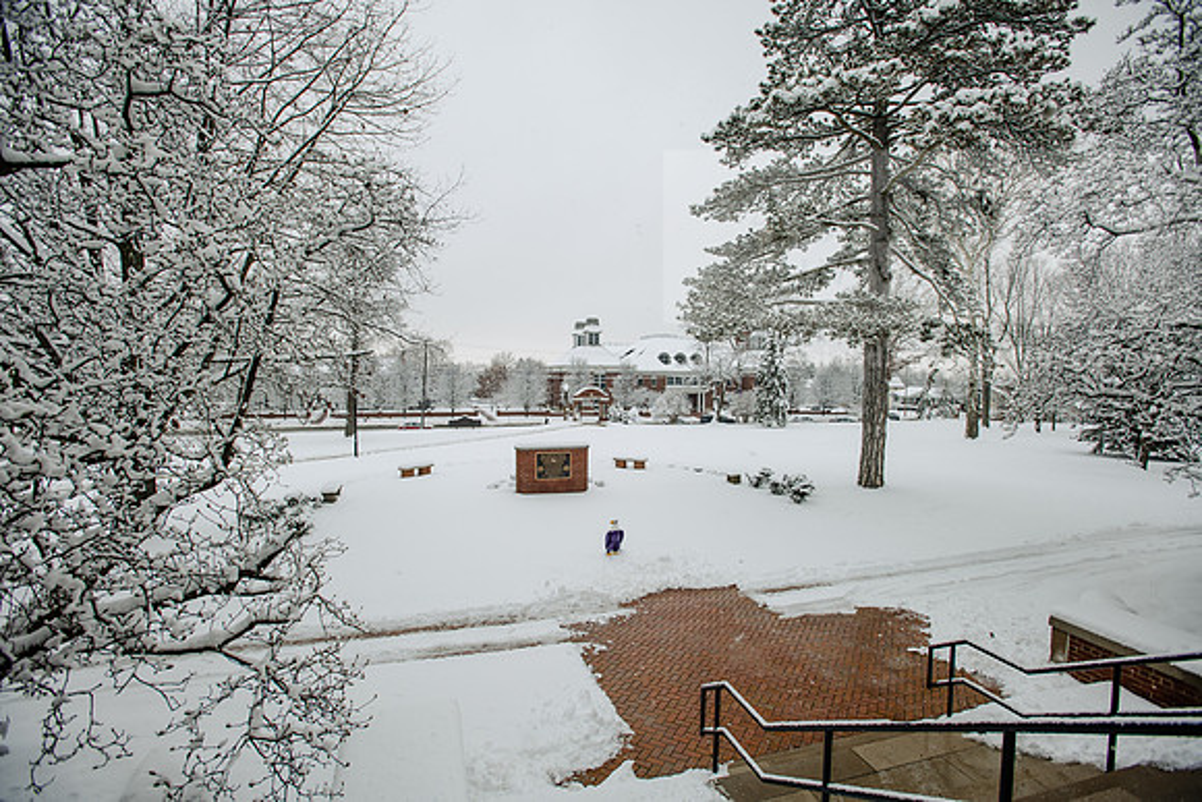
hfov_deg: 93.3
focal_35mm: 17
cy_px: 401
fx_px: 568
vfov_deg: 70.5
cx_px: 601
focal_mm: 17
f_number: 4.5
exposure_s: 1/320
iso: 250
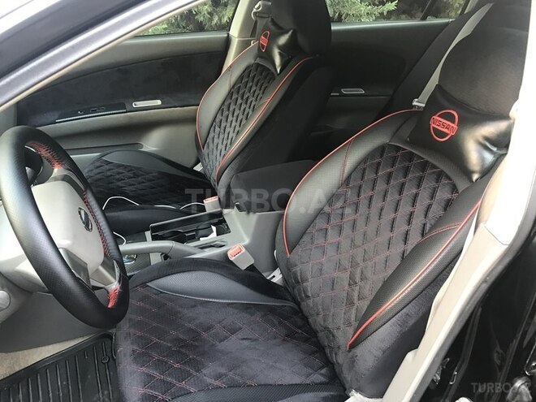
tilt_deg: -29.5
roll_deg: -4.2
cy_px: 201
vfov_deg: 49.7
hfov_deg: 63.4
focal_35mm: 28
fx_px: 434
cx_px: 268
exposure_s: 1/20
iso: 32
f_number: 1.8
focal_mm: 3.99
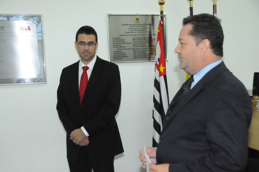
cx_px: 130
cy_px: 86
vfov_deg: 28.0
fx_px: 345
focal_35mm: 48
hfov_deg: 41.2
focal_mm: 32
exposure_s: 1/250
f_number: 4.5
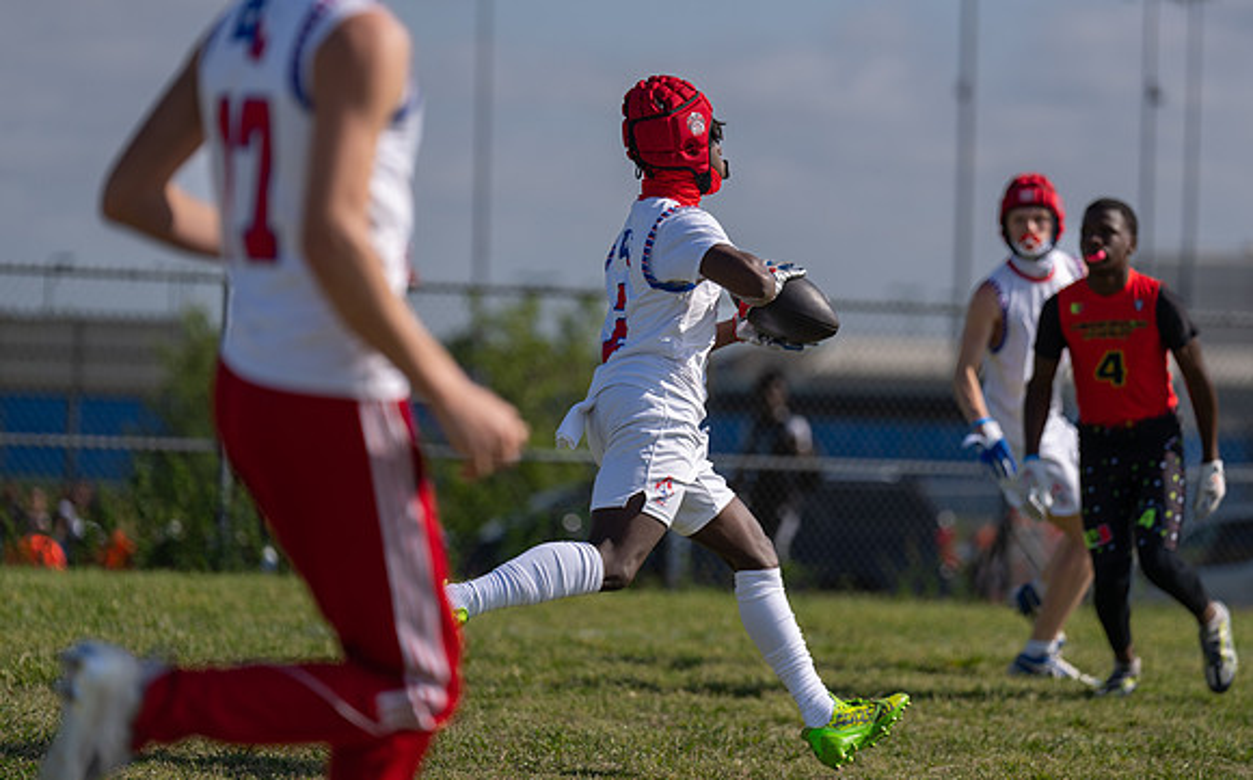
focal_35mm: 187
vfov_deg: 7.0
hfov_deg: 11.2
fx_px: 6390
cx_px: 710
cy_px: 306
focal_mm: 162
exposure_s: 1/3200
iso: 100
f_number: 2.8
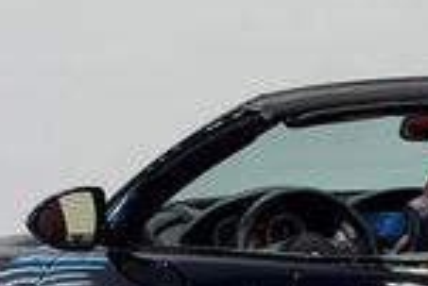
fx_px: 2511
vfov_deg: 6.5
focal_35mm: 211
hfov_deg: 9.4
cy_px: 258
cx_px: 694
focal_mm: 6.76
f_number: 1.78
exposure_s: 1/259
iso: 64
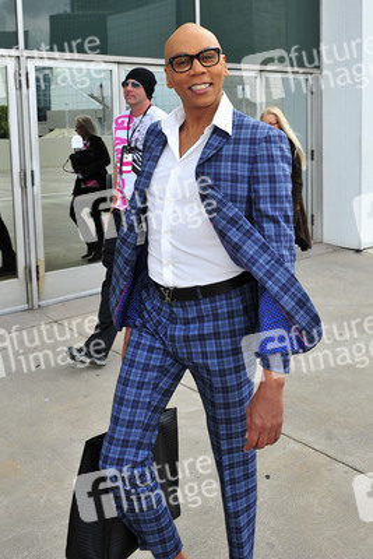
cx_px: 186
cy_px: 280
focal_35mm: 31
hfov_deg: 42.4
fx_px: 481
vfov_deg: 60.3
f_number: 6.3
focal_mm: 31
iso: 320
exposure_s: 1/400
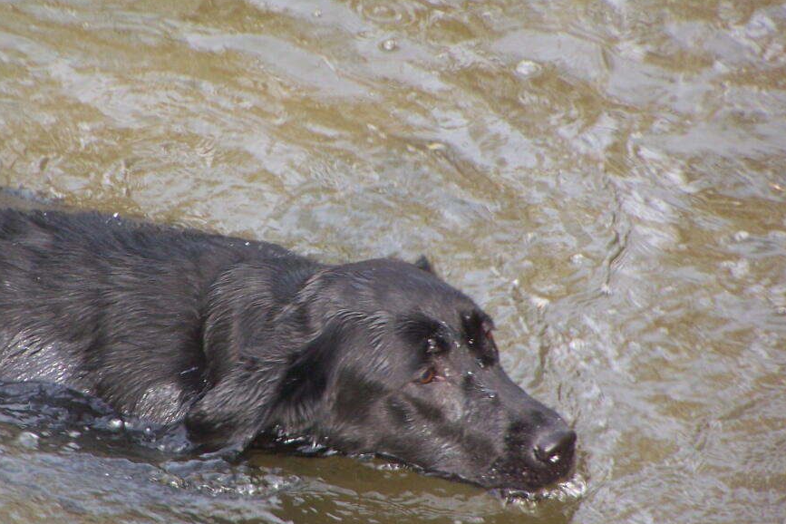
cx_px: 344
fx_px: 10195
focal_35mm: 467
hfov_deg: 4.4
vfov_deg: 2.9
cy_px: 285
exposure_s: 1/160
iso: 140
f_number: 3.7
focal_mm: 63
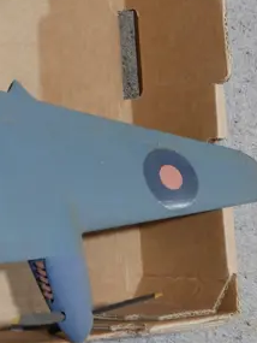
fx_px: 1494
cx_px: 17
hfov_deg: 9.8
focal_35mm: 151
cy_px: -57
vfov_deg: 12.8
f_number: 4.6
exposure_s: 1/60
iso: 500
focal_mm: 21
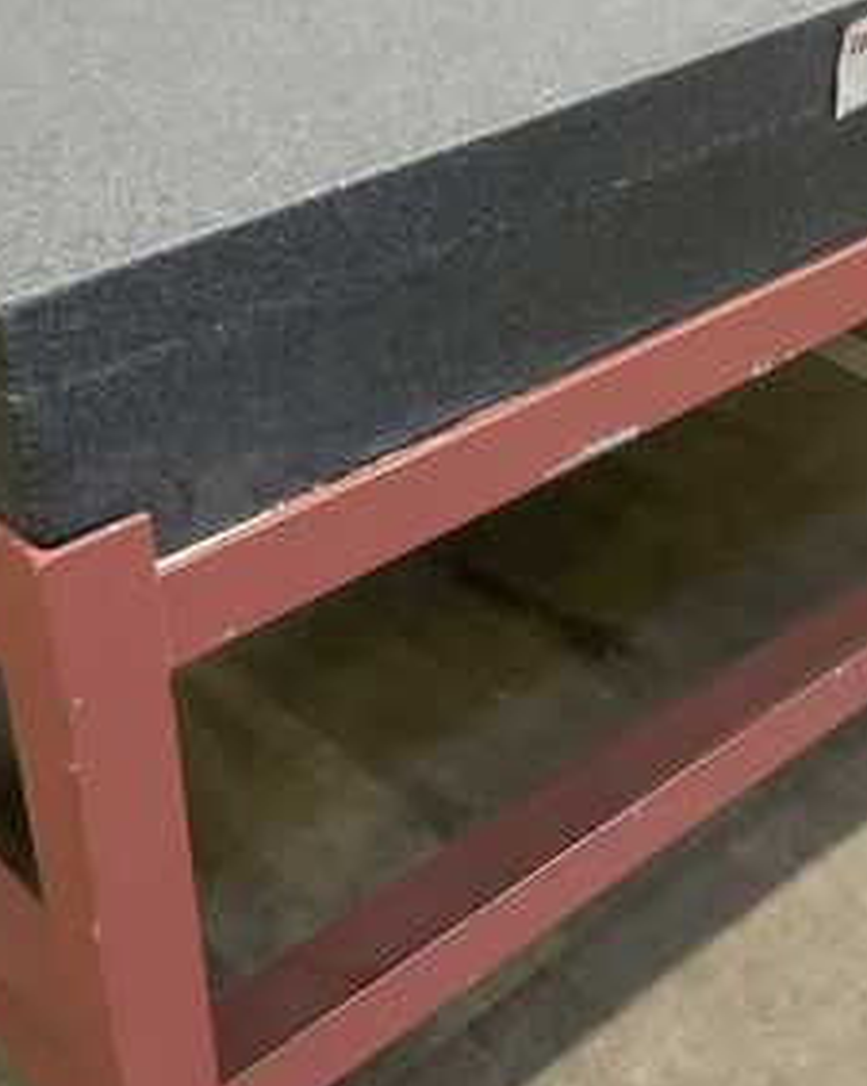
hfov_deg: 25.3
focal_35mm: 60
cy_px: 395
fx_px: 1927
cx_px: 545
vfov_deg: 31.3
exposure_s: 1/40
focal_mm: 3
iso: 200
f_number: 1.8
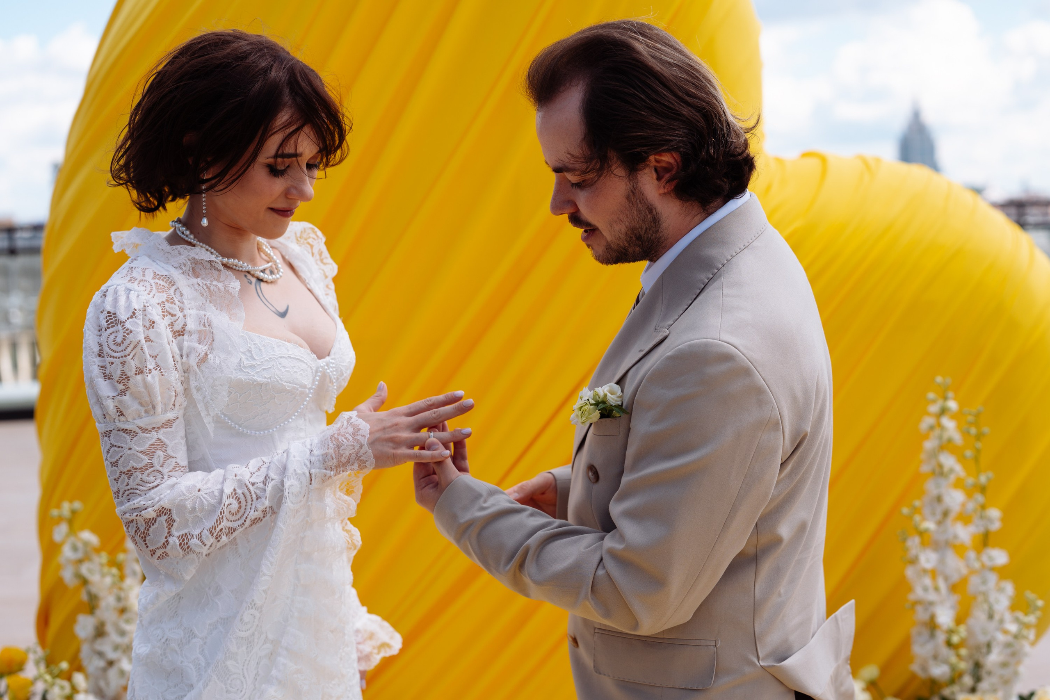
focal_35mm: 52
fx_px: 1528
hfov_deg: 37.9
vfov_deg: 25.8
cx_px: 550
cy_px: 344
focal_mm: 50
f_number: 3.2
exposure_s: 1/1250
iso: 125
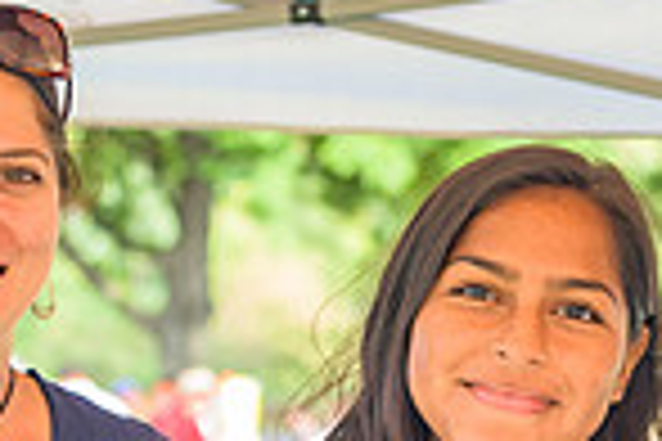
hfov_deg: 9.5
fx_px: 3990
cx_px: 540
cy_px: 520
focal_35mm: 217
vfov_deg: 6.3
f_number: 4
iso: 720
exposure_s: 1/320
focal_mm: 55
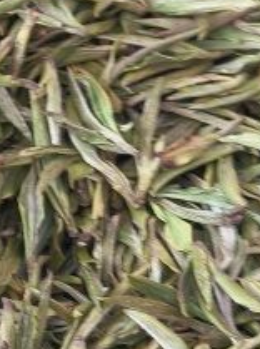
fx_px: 1336
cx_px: -282
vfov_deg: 14.8
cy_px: 71
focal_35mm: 133
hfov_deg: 10.2
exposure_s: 1/101
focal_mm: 4.84
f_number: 1.8
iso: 80
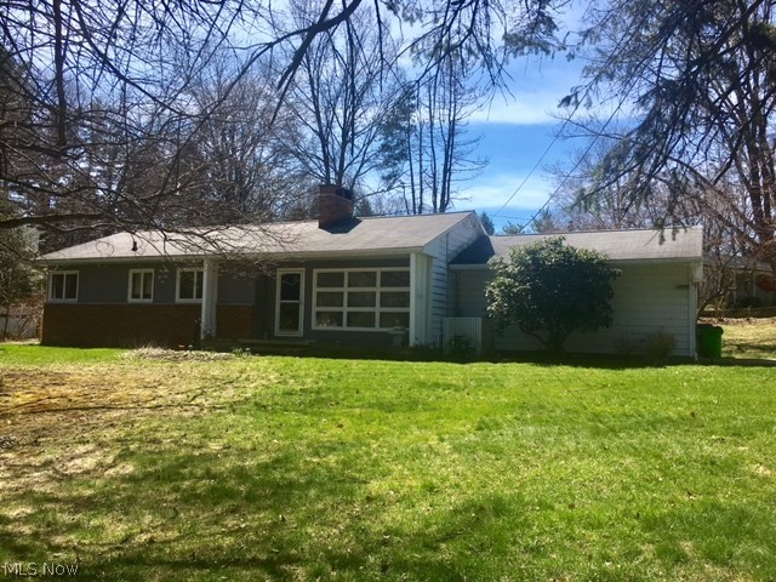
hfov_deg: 61.7
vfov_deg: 48.2
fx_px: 650
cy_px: 291
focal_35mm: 29
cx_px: 388
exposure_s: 1/1221
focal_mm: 4.15
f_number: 2.2
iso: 25
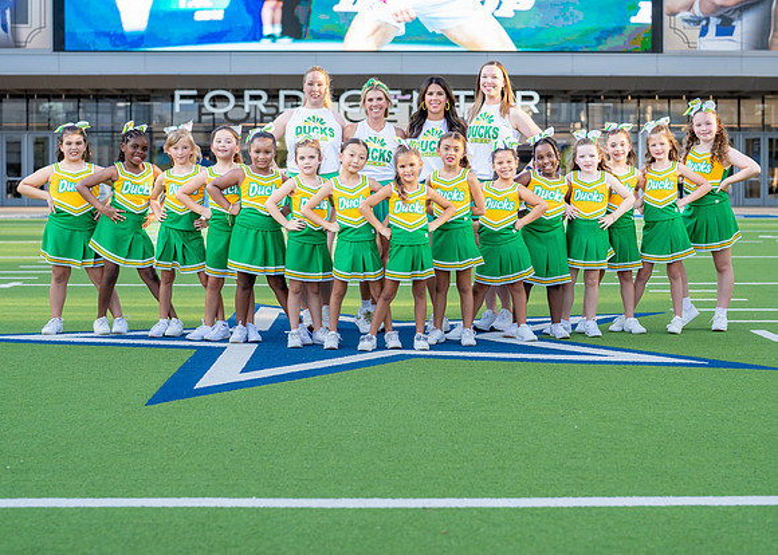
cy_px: 226
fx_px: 1515
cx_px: 400
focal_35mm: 69
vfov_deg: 20.7
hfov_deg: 28.8
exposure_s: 1/800
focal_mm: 50
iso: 320
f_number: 2.8
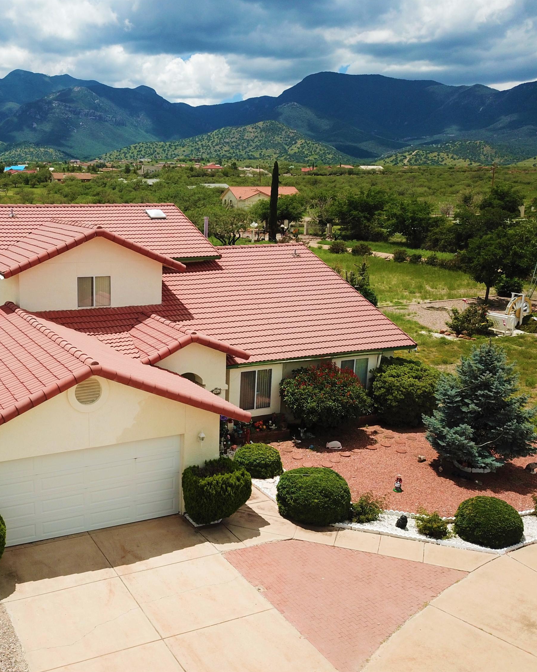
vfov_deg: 52.8
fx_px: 676
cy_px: 337
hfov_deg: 42.3
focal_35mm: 34
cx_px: 151
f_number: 2.2
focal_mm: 4.73
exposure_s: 1/2212
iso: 100
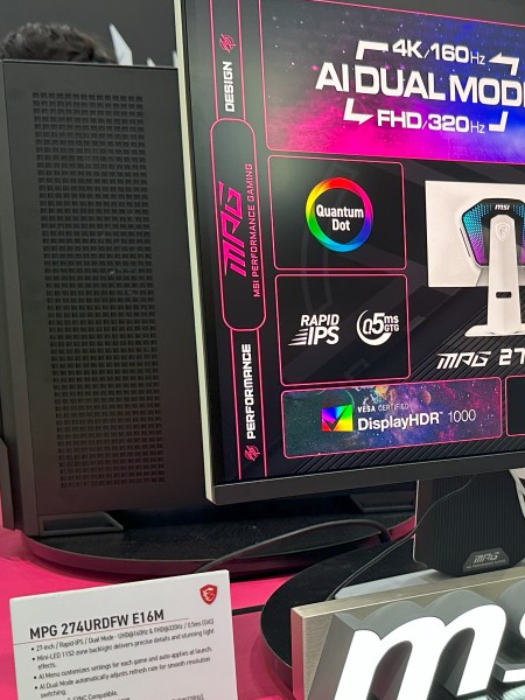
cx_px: 472
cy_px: 434
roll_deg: -0.1
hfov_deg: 29.1
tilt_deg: -9.2
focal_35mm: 48
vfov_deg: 39.4
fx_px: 971
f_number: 1.78
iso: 160
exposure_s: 1/115
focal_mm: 6.86
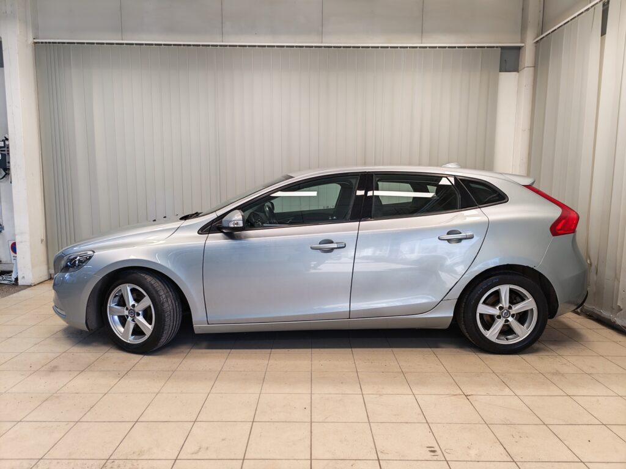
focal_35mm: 23
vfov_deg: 58.9
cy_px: 234
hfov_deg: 73.9
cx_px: 313
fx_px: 416
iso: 64
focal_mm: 5.4
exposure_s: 1/50
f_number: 1.6
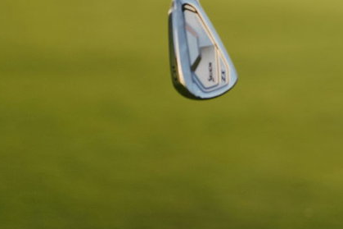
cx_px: 569
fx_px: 3276
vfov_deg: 4.0
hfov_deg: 5.9
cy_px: -194
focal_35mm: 344
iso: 320
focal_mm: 90
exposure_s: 1/2500
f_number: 2.8
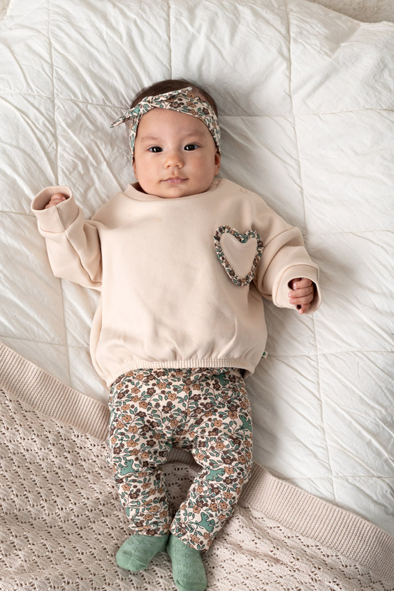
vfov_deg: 33.9
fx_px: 969
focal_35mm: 59
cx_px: 167
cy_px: 325
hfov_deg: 23.0
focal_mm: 50
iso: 1600
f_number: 7.1
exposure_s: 1/125
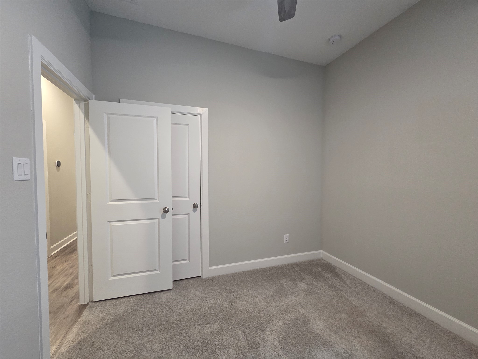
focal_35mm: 13
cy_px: 180
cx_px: 239
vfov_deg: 89.9
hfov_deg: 106.2
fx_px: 180
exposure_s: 1/60
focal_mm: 2.2
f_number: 2.2
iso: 500
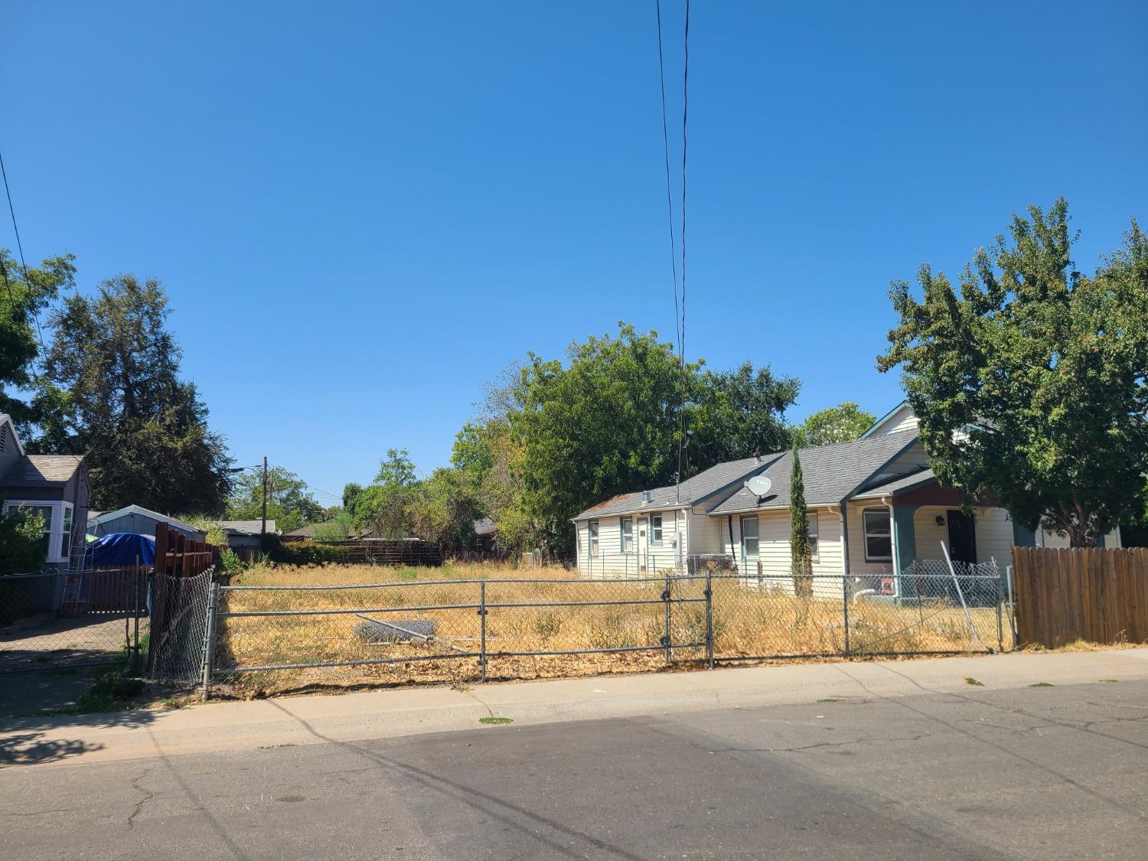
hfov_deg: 67.3
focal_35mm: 26
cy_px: 430
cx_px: 574
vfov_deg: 53.1
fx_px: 862
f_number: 1.8
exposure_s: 1/2049
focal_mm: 5.4
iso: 40
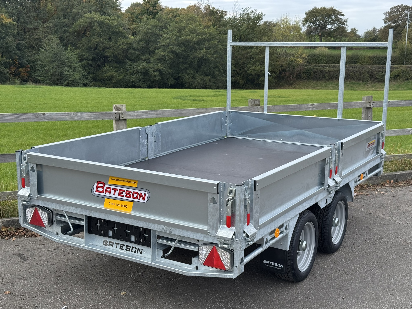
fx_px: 571
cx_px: 206
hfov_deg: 39.7
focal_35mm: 48
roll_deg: +0.1
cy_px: 154
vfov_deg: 30.3
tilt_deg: -11.2
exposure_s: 1/1172
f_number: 1.78
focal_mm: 6.76
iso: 64
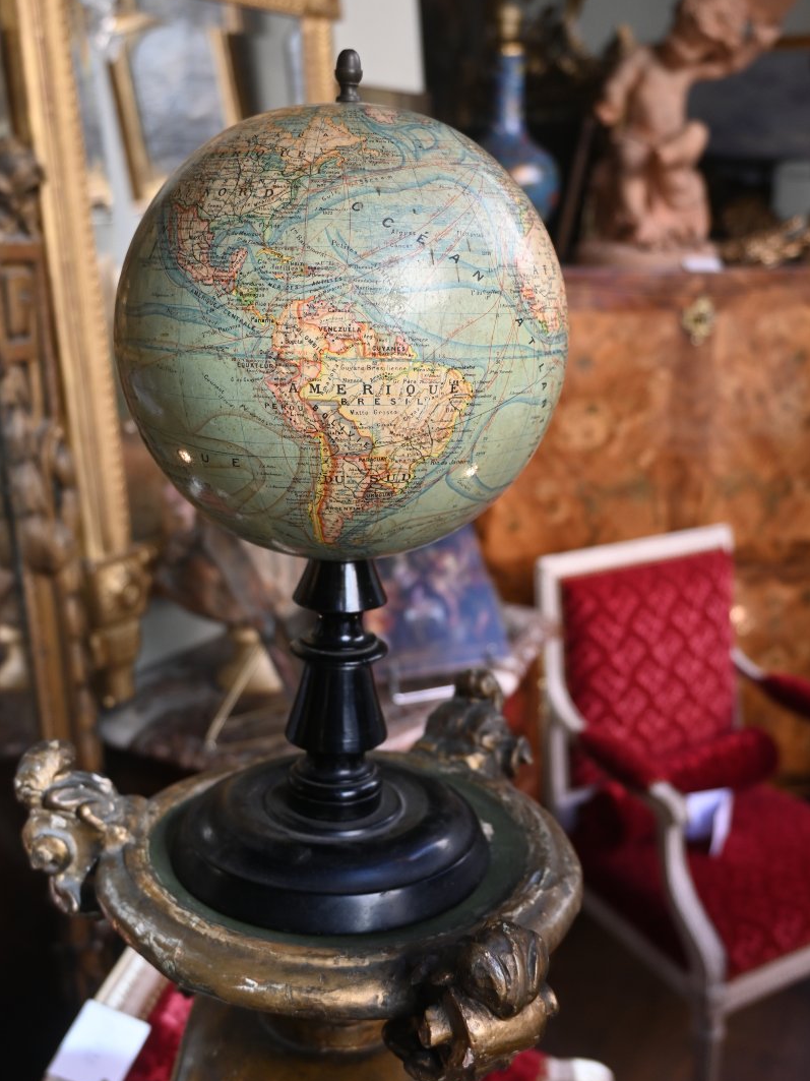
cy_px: 532
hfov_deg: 37.5
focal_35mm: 38
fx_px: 1194
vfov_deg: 48.7
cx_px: 406
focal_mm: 23.5
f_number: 3.8
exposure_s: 1/200
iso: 400
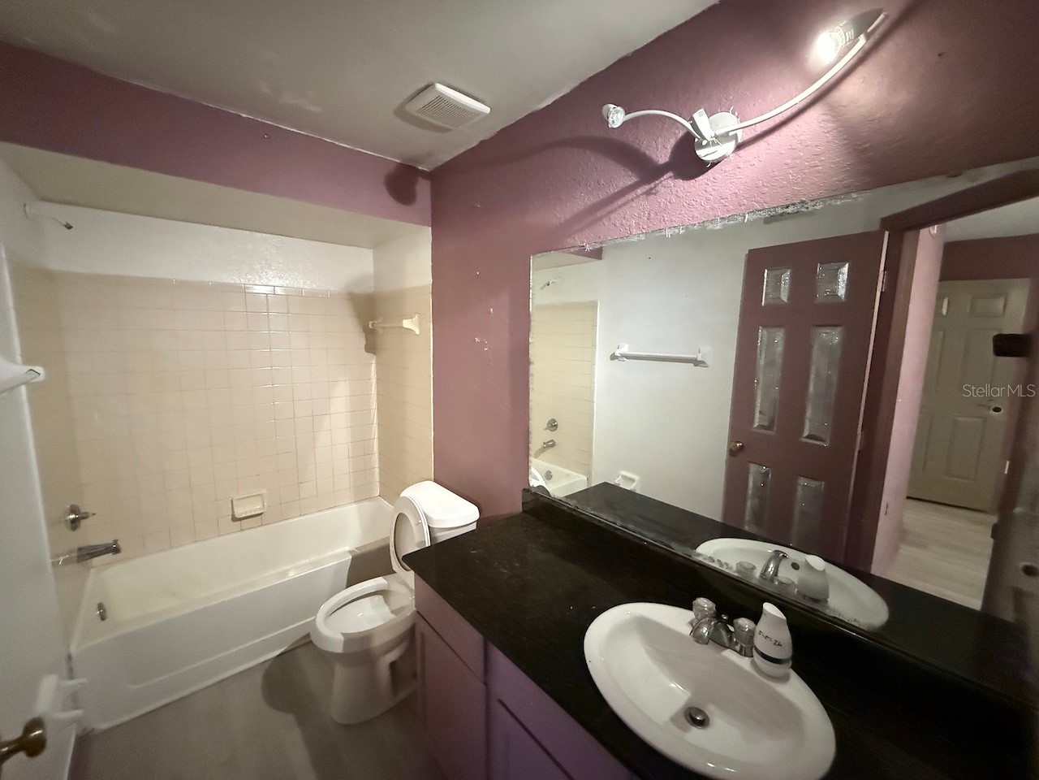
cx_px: 520
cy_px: 390
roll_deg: +0.0
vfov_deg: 85.7
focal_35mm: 14
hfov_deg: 102.1
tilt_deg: -6.4
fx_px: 420
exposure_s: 1/60
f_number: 2.2
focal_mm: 2.22
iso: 1250
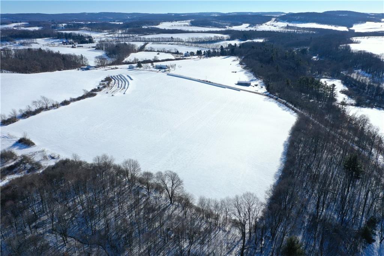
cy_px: 128
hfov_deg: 65.5
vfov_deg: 46.4
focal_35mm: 28
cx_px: 192
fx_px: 299
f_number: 6.3
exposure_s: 1/500
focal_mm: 10.26
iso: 100
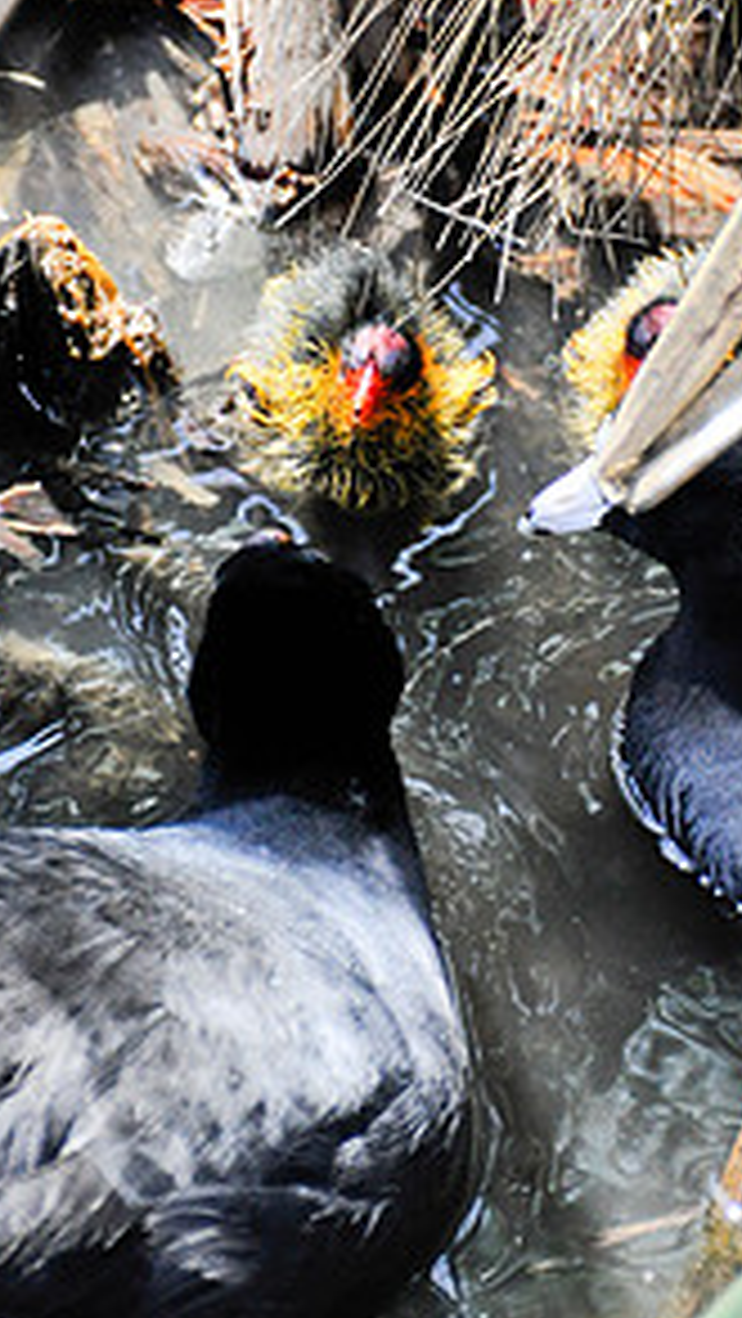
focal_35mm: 362
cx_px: 501
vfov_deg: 6.0
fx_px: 12651
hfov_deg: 3.4
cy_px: 495
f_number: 6.3
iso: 1600
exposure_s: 1/1000
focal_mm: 150
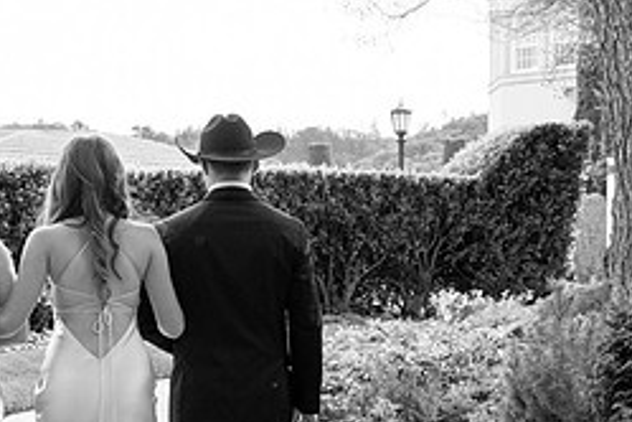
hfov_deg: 20.6
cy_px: 281
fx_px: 1720
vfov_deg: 13.9
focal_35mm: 98
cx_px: 137
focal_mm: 42
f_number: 5.6
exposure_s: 1/2500
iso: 1250
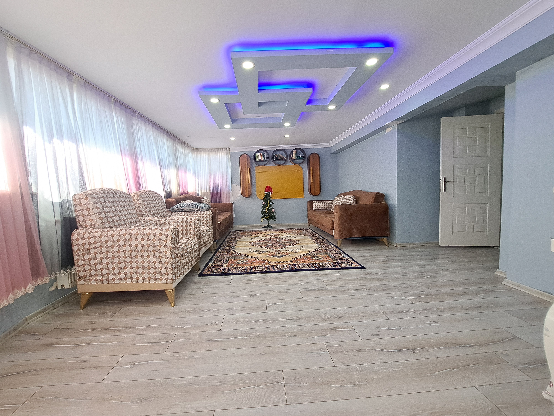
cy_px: 208
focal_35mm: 13
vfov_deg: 89.9
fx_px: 208
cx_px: 277
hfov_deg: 106.2
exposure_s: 1/25
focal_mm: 1.74
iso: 64
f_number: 2.2
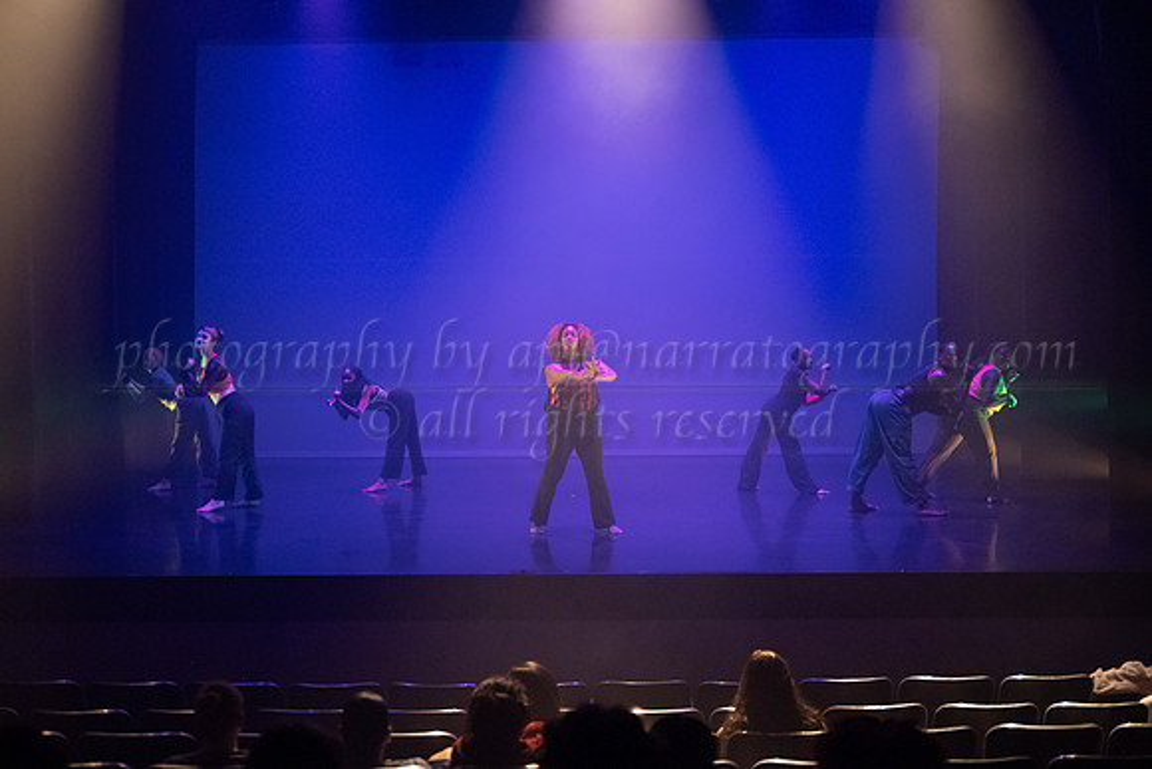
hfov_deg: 39.6
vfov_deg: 27.0
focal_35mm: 50
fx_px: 1600
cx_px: 576
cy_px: 384
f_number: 2.8
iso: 4000
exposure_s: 1/320
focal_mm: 50
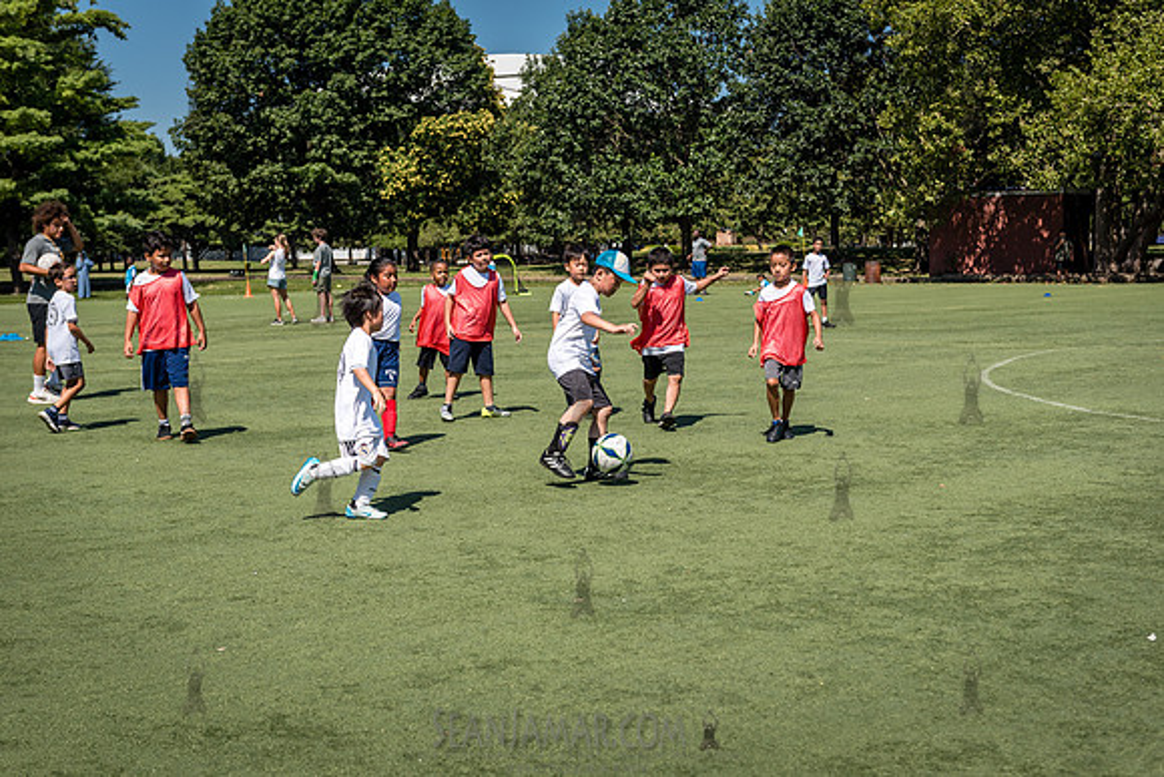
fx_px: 1876
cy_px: 388
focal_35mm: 58
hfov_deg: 34.5
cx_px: 582
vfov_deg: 23.4
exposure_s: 1/2500
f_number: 4
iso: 200
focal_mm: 58
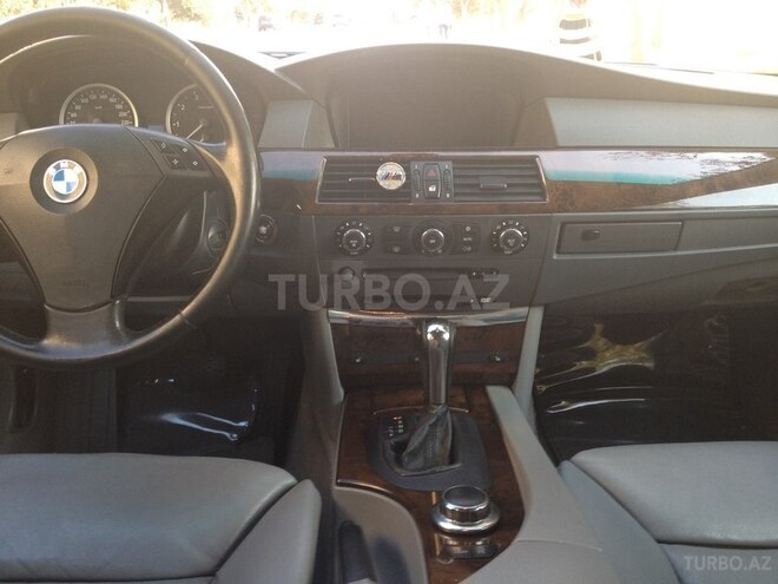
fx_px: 787
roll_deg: +3.4
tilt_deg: -20.0
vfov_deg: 40.7
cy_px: 292
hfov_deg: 52.6
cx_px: 389
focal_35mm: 35
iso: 64
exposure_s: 1/40
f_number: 2.4
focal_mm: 4.28
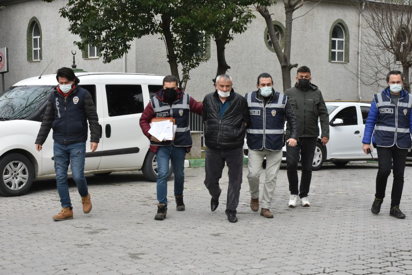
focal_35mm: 63
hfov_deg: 31.9
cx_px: 206
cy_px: 138
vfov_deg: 21.6
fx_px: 721
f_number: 13
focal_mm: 42
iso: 1250
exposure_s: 1/640
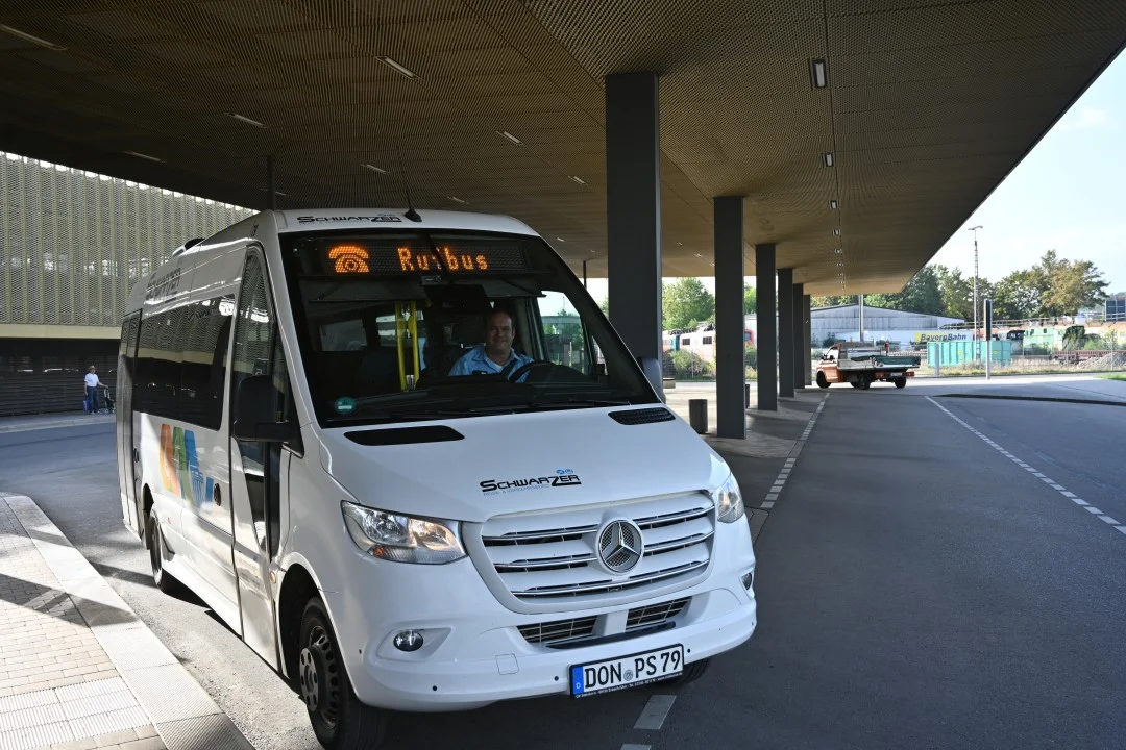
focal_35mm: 34
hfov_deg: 55.1
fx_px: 1079
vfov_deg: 38.4
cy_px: 375
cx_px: 563
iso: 180
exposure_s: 1/250
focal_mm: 34.5
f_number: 5.6
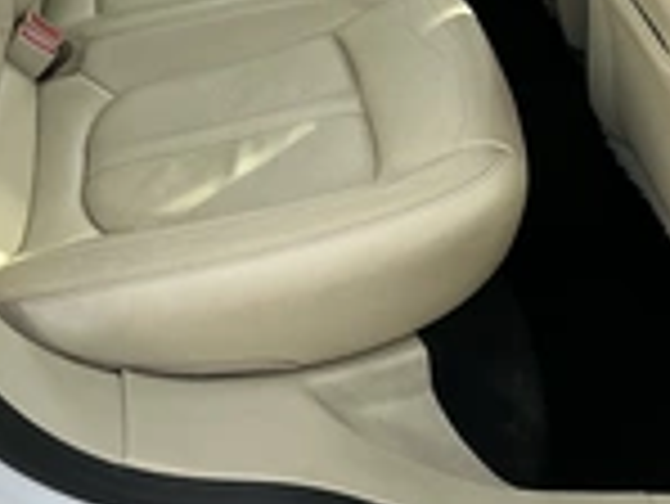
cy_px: -54
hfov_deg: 26.0
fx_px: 1453
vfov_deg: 18.9
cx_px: 351
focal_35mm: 75
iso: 25
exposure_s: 1/370
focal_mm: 3
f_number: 1.8
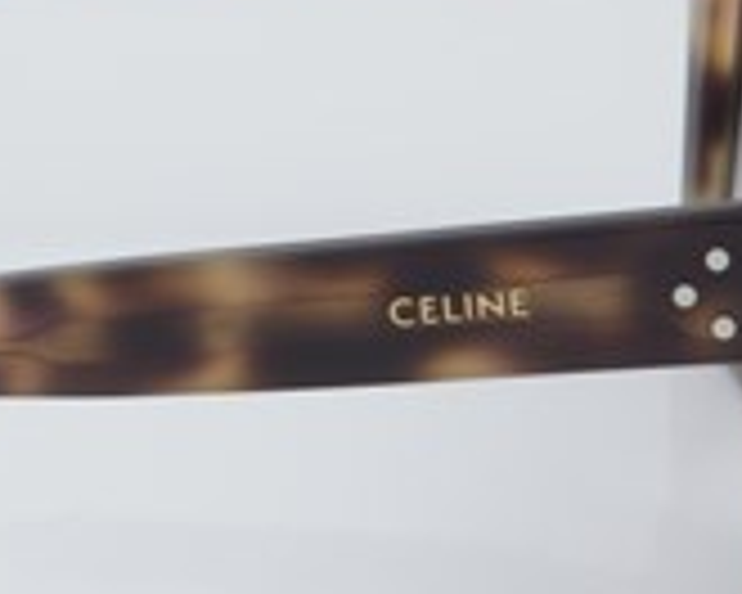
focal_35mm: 171
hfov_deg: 11.2
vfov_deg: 9.0
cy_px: 256
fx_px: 3755
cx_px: 117
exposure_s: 1/3
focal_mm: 50
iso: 100
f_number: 32
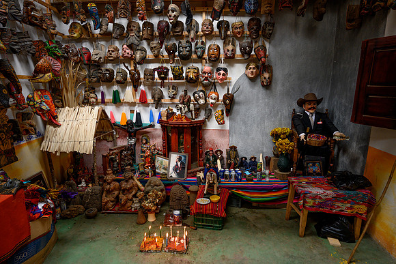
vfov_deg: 60.7
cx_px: 198
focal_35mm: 20
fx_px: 226
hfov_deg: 82.6
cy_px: 132
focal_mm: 20.5
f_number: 4
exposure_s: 1/80
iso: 320
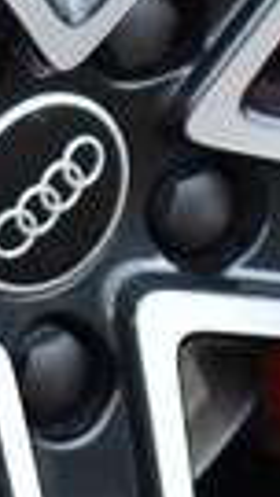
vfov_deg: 3.3
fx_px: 8626
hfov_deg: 1.9
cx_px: 604
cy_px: 177
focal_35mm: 654
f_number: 5.6
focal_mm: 55
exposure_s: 1/80
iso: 400
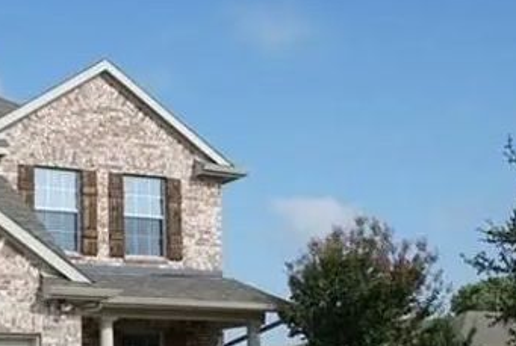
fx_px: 1034
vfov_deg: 18.9
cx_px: 101
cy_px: 267
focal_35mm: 72
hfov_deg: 27.4
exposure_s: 1/800
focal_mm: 16
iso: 200
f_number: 7.1
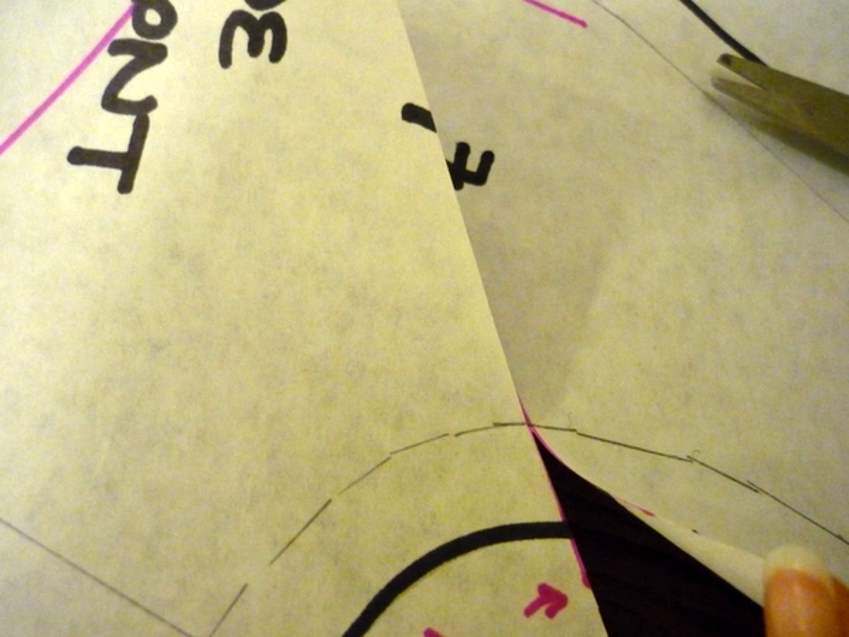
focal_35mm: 33
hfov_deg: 55.4
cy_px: 318
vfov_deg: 42.9
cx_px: 424
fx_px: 809
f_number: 2.8
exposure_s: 1/20
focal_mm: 5.5
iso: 800
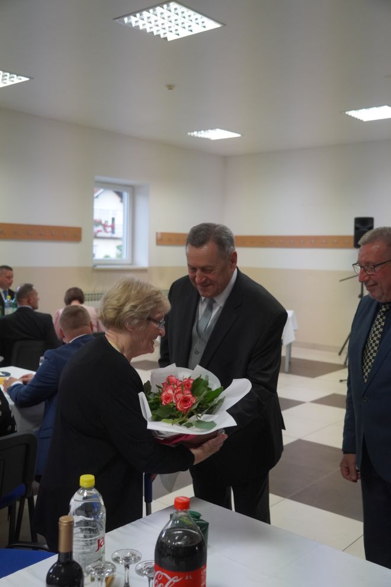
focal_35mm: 37
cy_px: 294
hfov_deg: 35.8
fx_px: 606
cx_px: 196
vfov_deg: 51.6
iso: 1250
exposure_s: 1/200
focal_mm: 24.8
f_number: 3.2
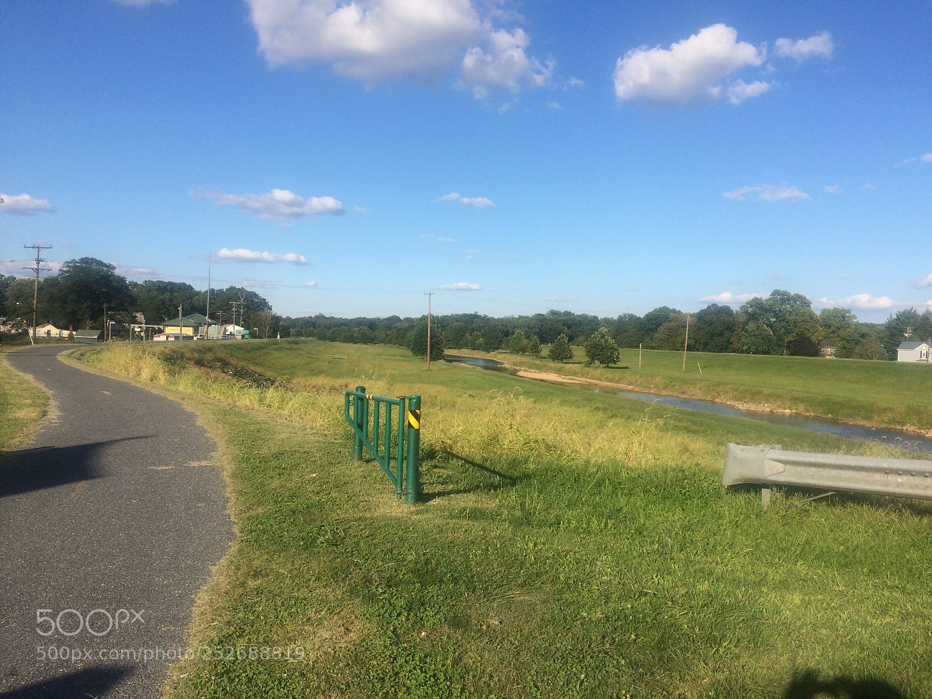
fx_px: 781
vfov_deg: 48.2
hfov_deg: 61.7
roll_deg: -0.9
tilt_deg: -1.0
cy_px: 350
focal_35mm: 29
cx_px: 466
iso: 32
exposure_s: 1/2283
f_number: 2.2
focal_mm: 4.15
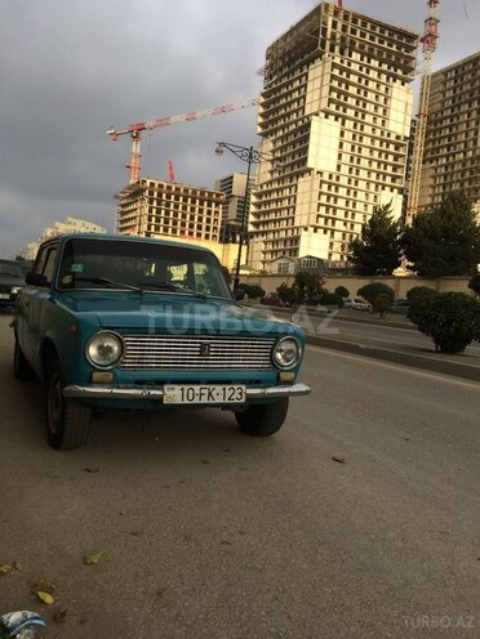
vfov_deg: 61.7
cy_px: 320
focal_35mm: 29
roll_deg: -2.9
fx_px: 536
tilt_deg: -1.4
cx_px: 240
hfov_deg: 48.2
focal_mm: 4.15
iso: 32
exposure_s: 1/419
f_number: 2.2
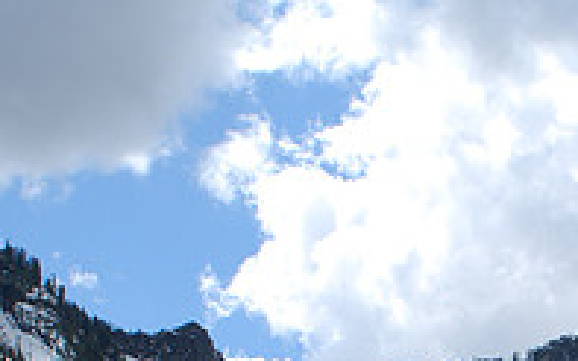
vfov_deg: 13.9
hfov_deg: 22.3
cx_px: 563
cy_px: 493
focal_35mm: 90
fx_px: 1417
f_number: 10
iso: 140
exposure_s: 1/250
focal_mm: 20
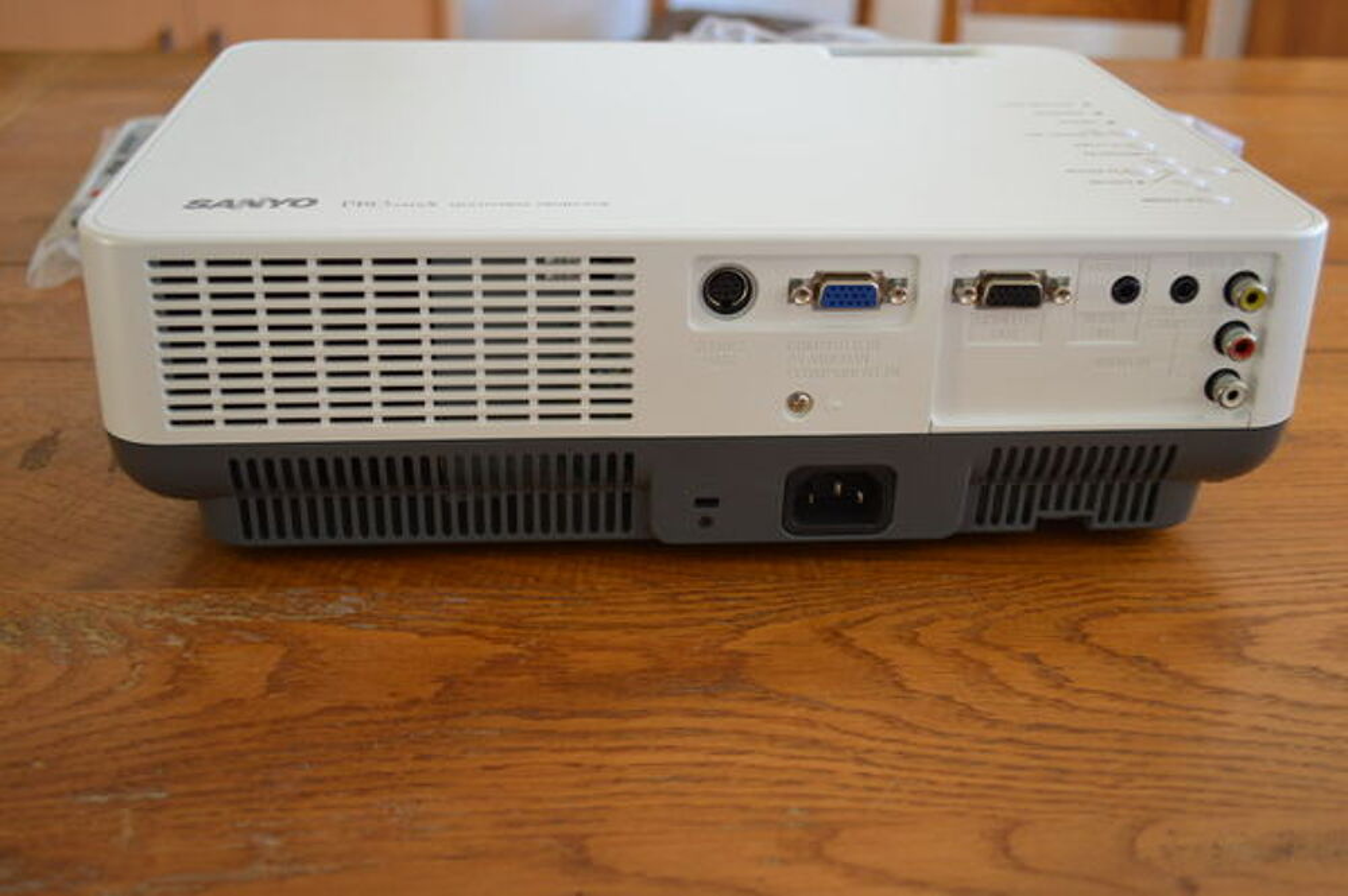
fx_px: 1459
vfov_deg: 34.2
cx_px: 674
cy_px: 448
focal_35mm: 39
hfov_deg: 49.6
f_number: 4.2
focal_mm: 26
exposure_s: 1/15
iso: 500
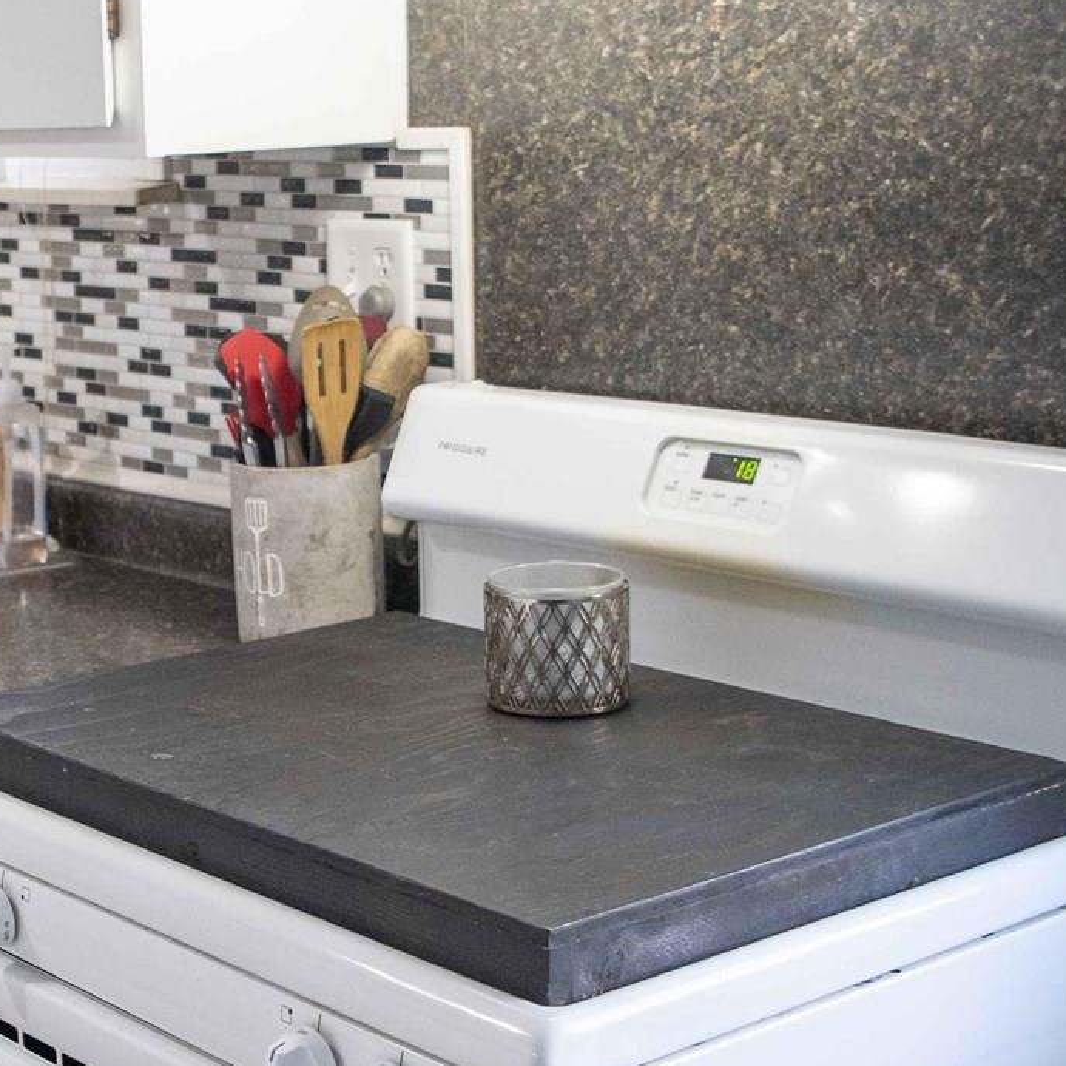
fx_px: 2369
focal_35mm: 68
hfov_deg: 24.2
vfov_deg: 25.3
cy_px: 586
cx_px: 3
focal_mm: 24
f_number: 2.8
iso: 1000
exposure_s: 1/250
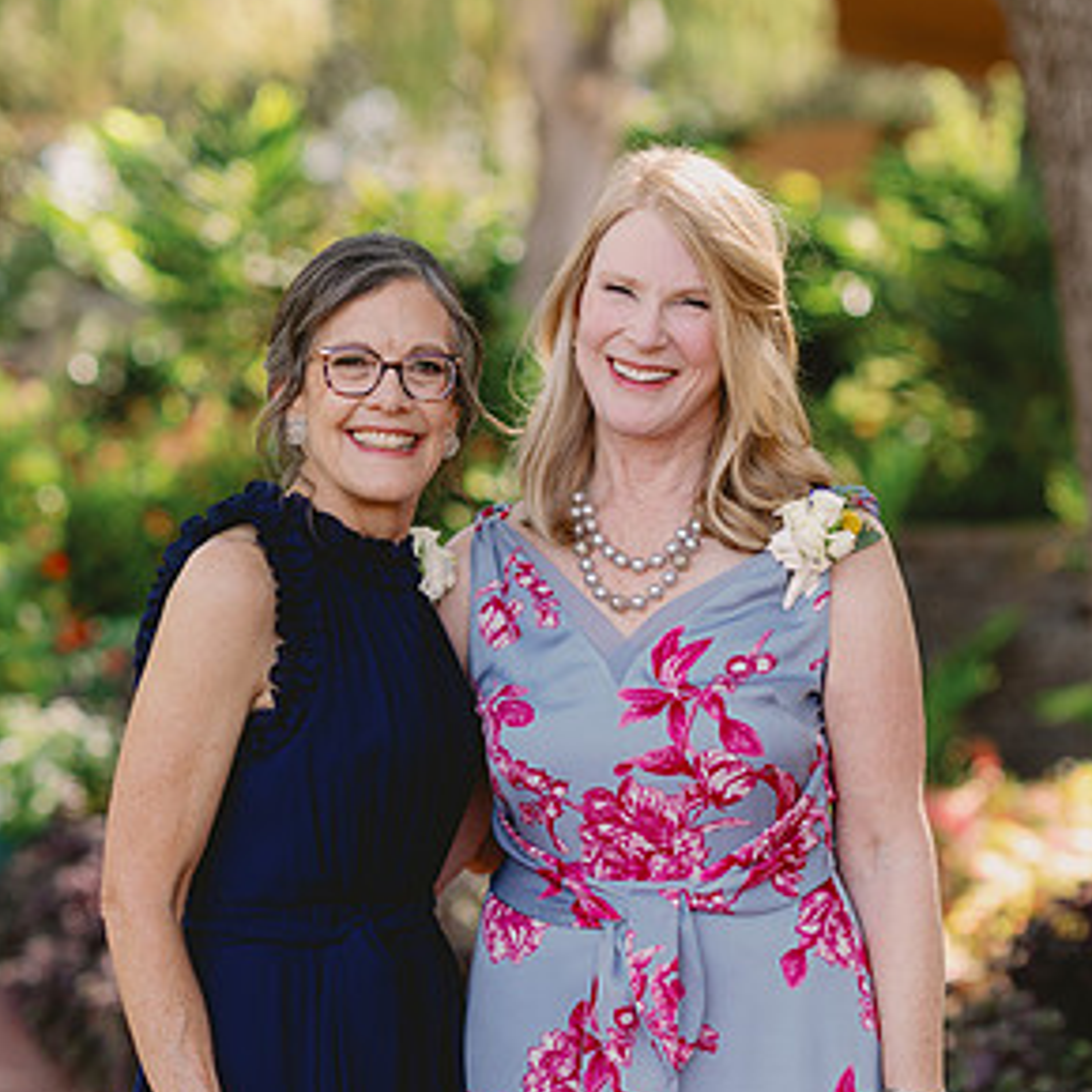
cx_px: 544
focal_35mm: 112
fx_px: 3997
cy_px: 727
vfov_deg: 15.5
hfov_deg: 15.6
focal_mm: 85
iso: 80
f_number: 2.5
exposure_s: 1/320
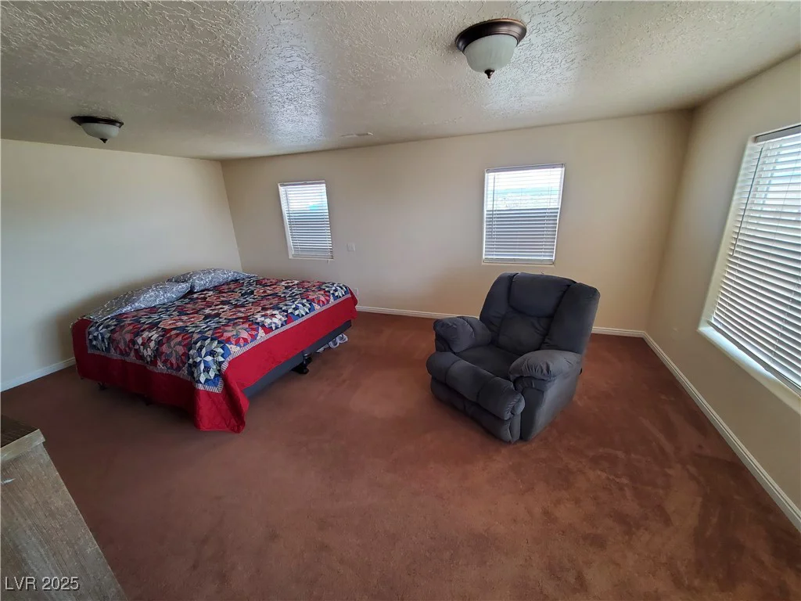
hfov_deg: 106.2
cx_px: 400
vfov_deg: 89.9
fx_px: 301
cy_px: 300
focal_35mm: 13
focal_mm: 1.8
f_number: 2.2
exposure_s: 1/48
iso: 100
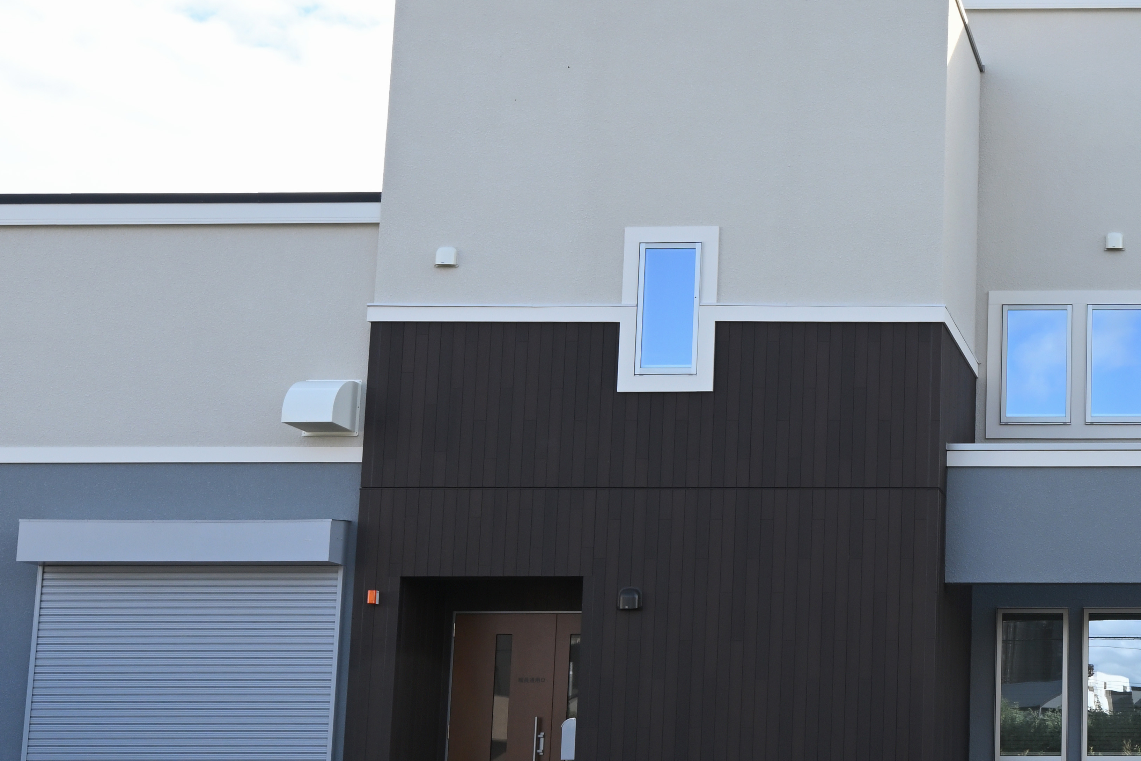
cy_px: 451
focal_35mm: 49
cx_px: 1199
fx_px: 1561
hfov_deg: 35.4
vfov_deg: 27.3
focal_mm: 19.5
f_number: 13
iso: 100
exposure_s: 1/60
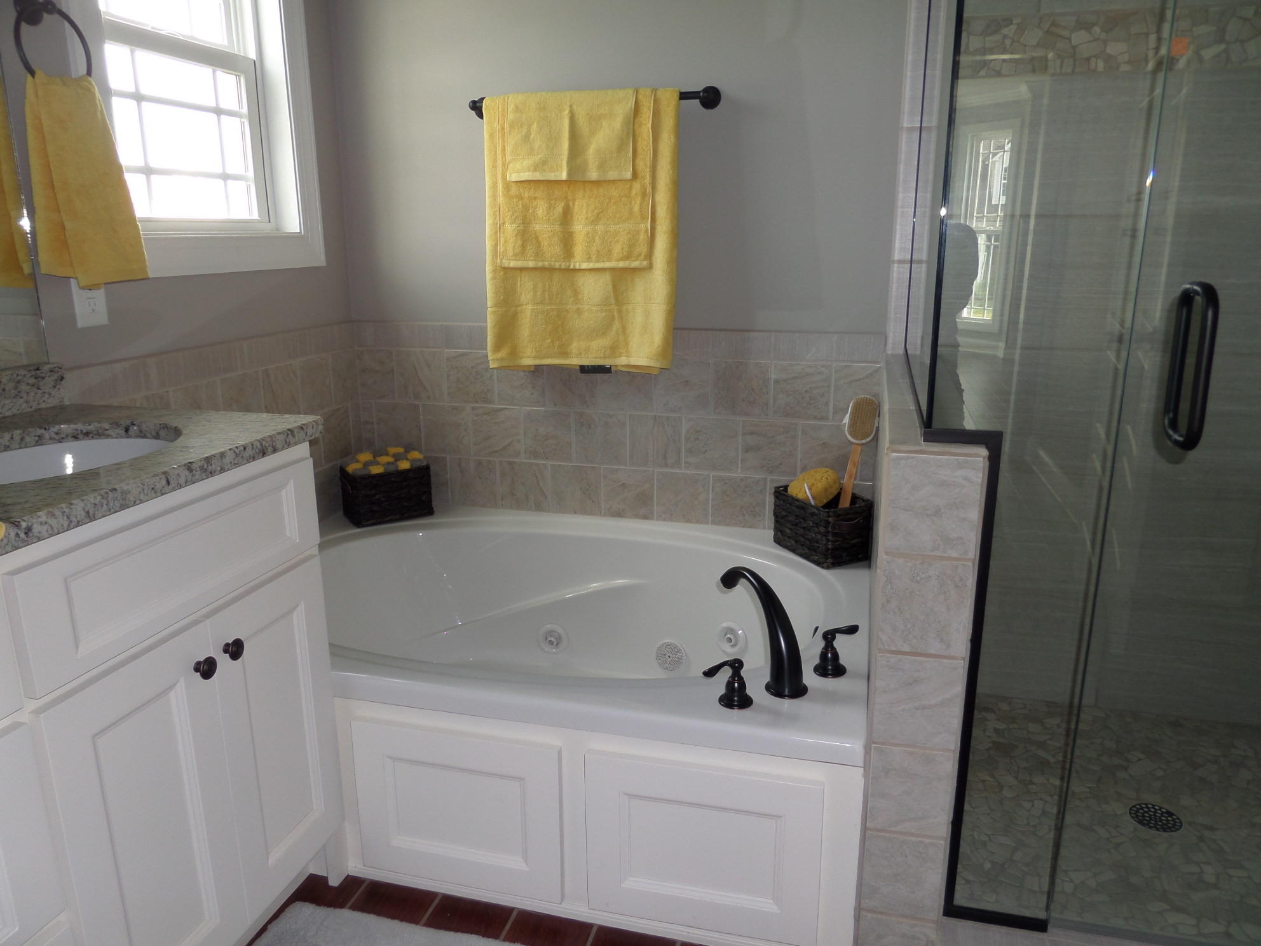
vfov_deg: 56.8
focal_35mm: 24
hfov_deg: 71.6
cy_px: 473
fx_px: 874
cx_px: 630
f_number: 3.2
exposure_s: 1/30
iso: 100
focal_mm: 4
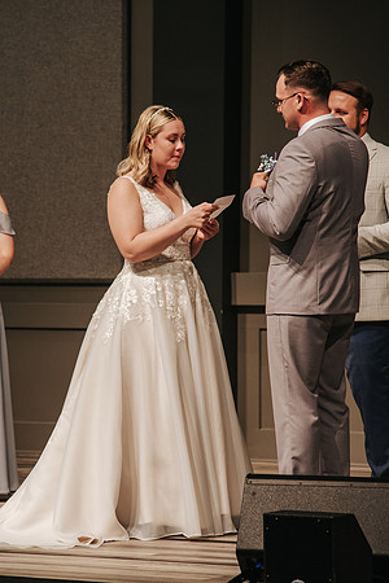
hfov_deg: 7.5
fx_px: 2951
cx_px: 155
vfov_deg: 11.3
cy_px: 292
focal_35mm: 182
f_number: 4
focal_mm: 120
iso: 900
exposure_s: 1/200
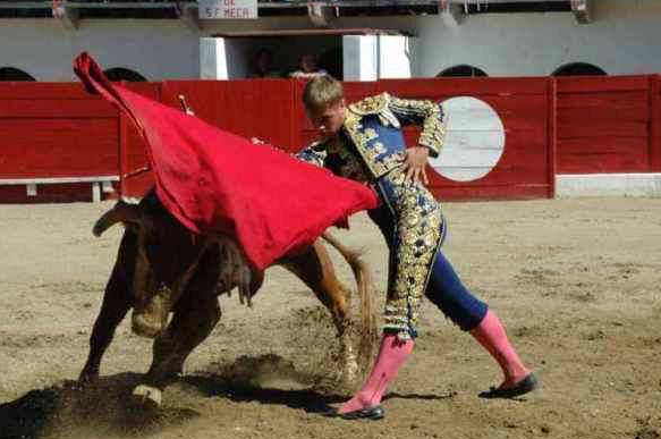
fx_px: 2451
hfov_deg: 15.4
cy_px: 220
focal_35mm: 134
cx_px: 380
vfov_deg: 10.2
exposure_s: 1/800
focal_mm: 65
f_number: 11
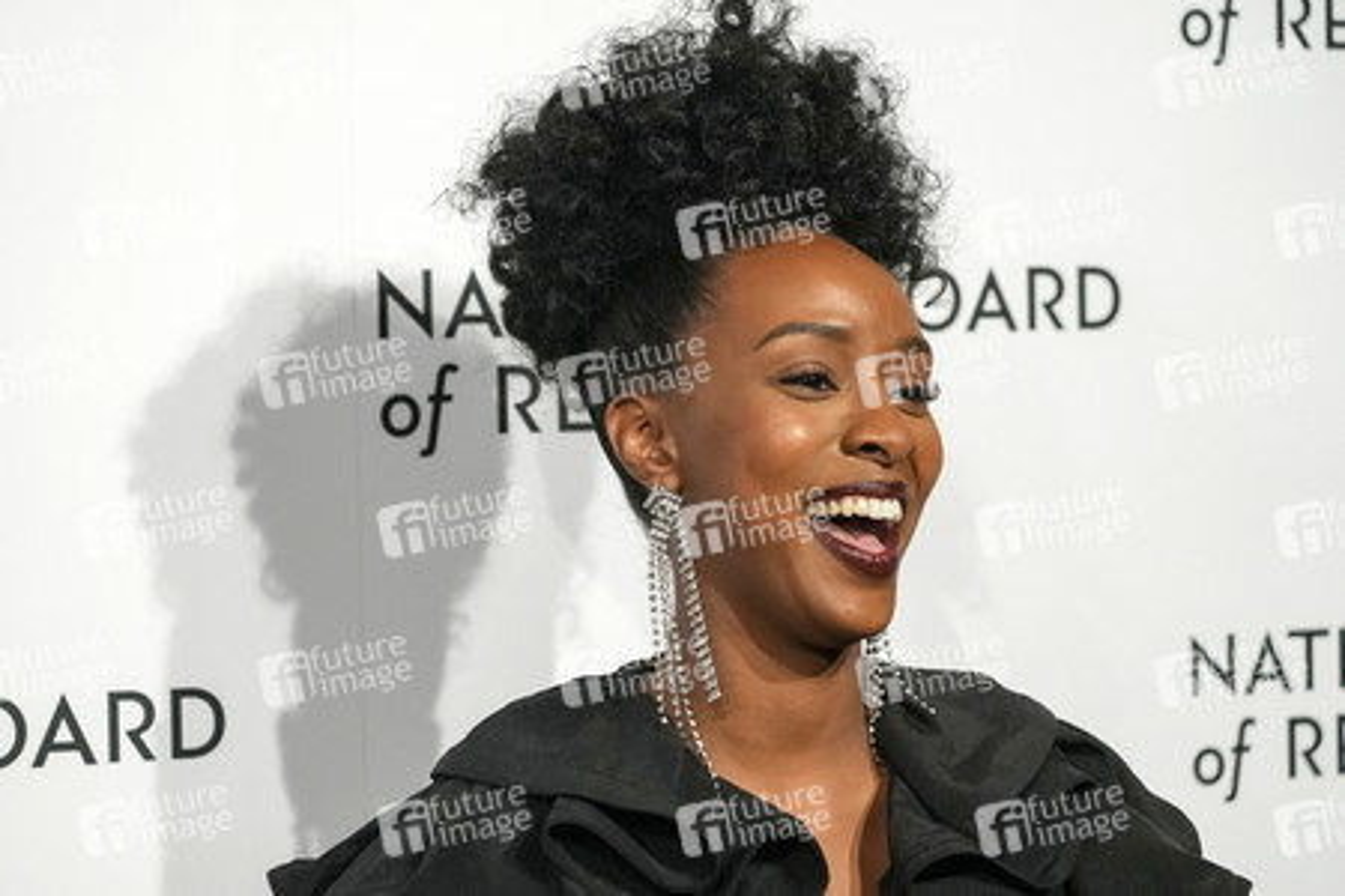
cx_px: 672
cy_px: 448
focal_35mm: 104
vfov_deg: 13.2
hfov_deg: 19.6
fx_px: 3885
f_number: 5.6
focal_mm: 104
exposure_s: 1/400
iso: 10000
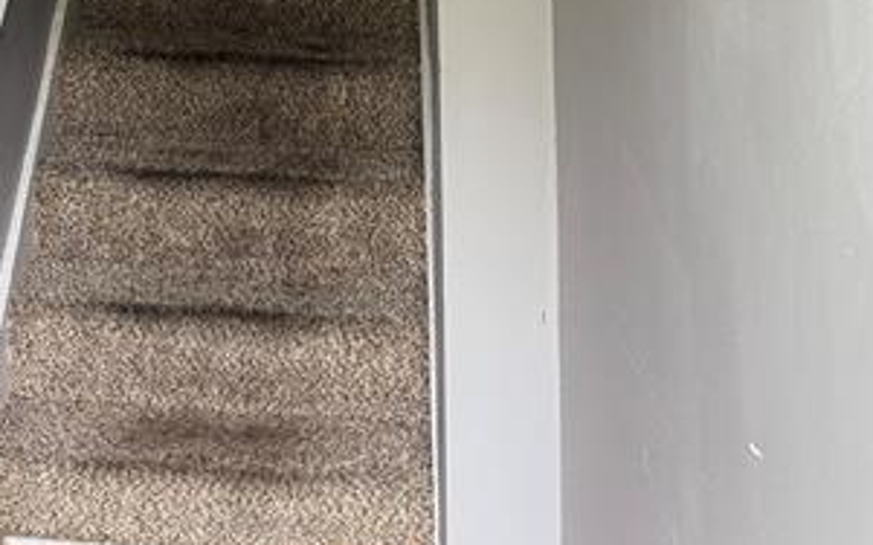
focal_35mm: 65
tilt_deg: +3.2
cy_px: -345
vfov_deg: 17.4
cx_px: 255
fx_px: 1546
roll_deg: -0.1
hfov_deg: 31.2
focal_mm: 6.76
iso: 250
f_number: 1.78
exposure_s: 1/60
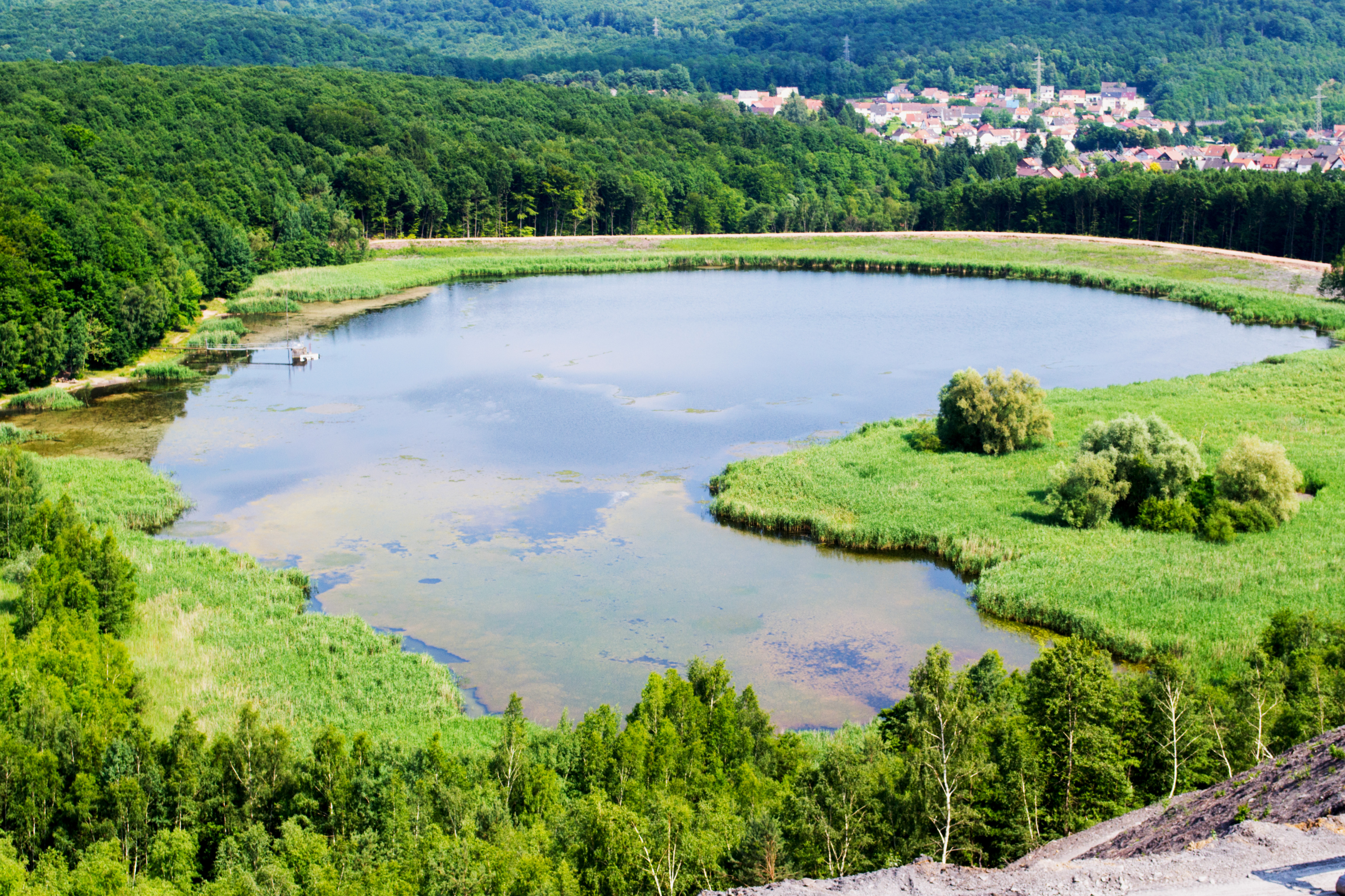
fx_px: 2241
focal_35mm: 60
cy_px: 448
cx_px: 672
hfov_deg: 33.4
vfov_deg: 22.6
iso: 200
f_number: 8
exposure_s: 1/250
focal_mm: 40
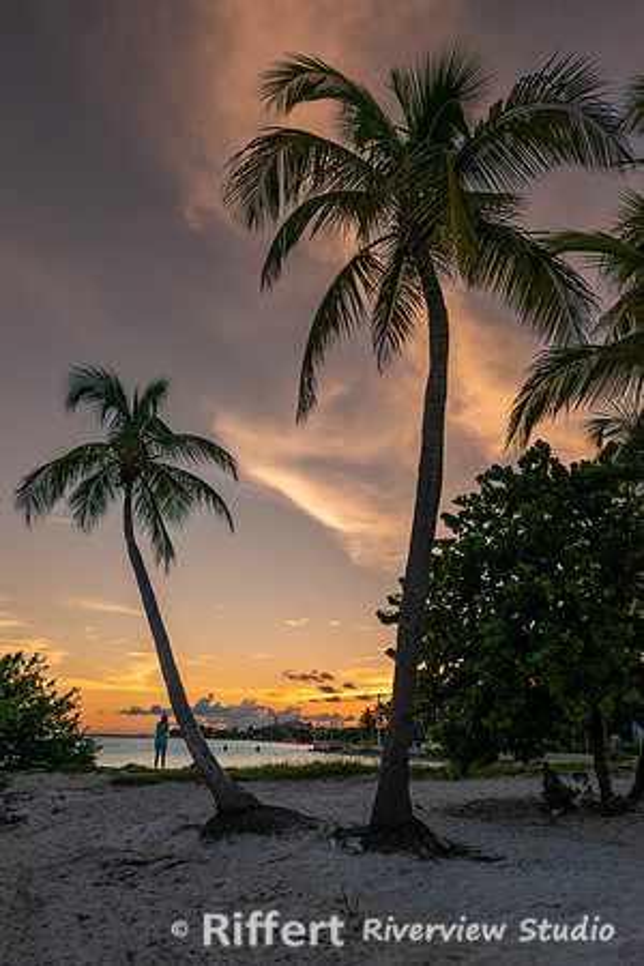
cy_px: 483
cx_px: 322
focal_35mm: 24
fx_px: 644
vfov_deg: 73.7
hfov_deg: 53.1
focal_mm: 24
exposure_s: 1/160
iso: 400
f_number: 11
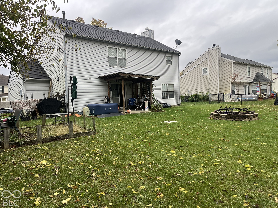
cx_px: 139
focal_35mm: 26
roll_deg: +2.8
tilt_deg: -0.8
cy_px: 104
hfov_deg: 67.3
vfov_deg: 53.1
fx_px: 209
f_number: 1.6
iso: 50
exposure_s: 1/378
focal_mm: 5.1
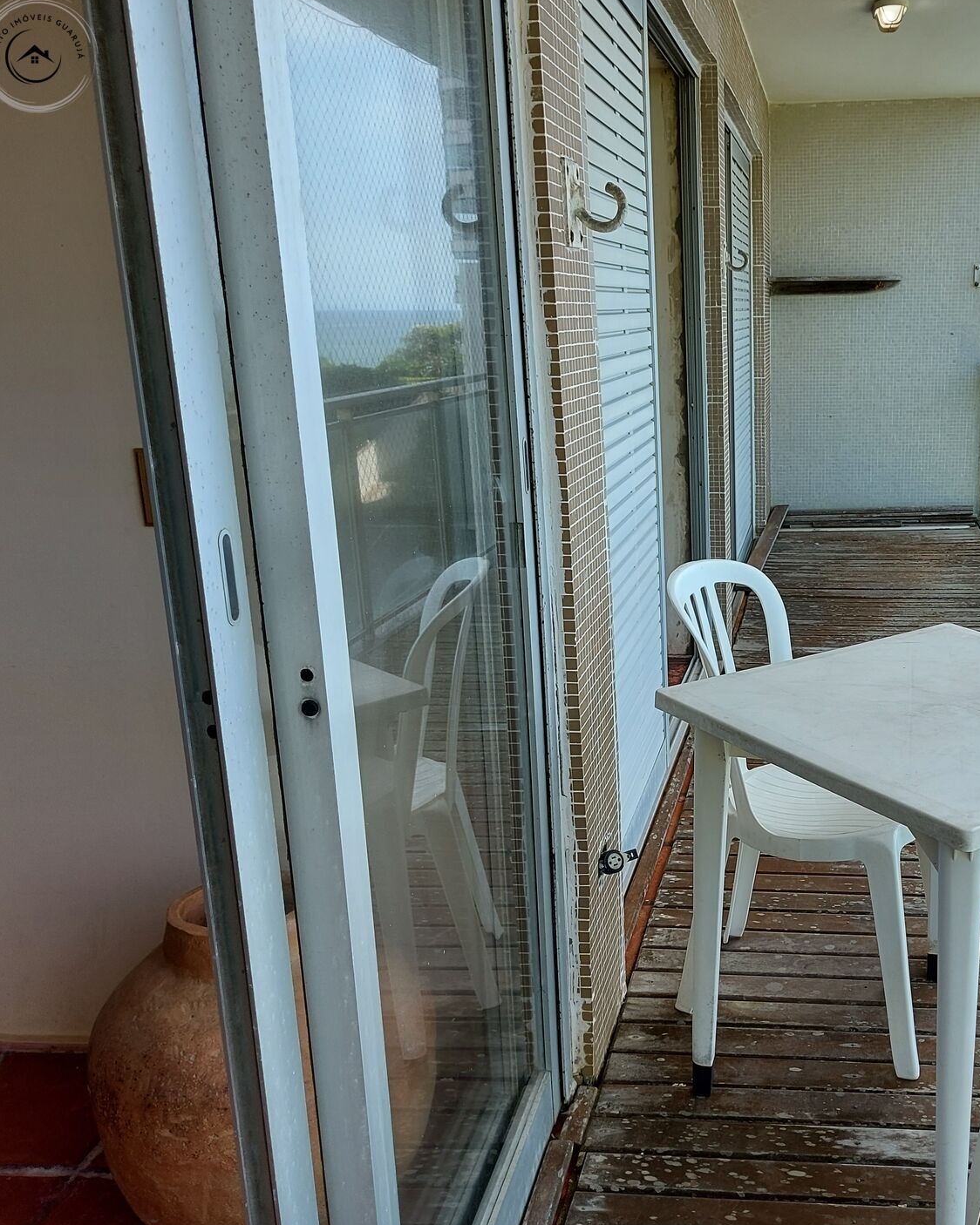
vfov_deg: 55.7
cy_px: 619
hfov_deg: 44.0
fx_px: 1161
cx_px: 752
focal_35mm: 32
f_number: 1.8
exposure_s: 1/259
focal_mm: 5.23
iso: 32
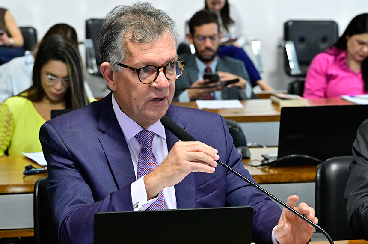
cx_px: 184
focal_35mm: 105
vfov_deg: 13.0
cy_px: 122
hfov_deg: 19.5
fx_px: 1071
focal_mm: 70
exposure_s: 1/200
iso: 5000
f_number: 5
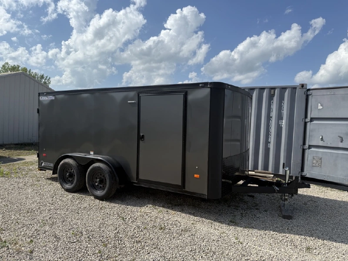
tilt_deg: -3.5
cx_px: 174
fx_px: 241
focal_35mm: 24
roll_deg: -3.3
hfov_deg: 71.6
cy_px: 130
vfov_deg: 56.8
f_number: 1.78
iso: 80
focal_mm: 6.76
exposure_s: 1/6711
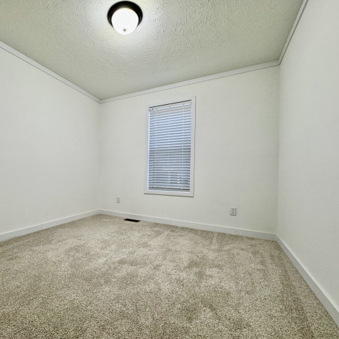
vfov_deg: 84.0
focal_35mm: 17
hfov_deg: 81.6
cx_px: 118
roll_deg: -1.3
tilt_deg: +0.6
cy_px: 173
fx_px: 188
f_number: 2.2
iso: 160
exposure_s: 1/60
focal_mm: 2.22
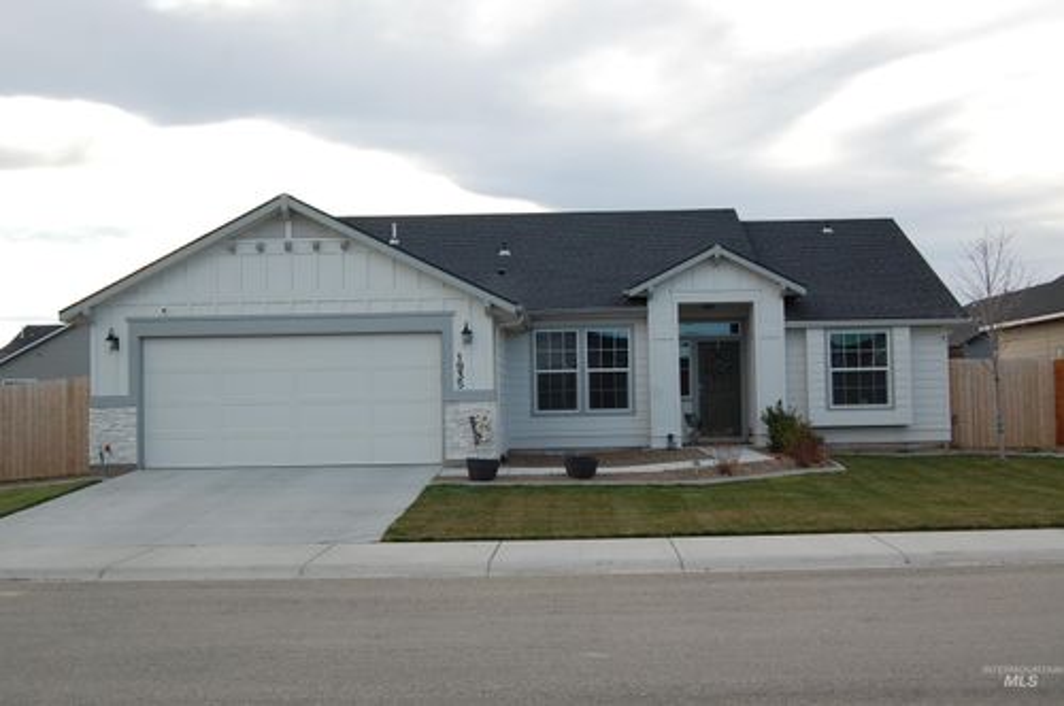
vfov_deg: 31.8
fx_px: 1240
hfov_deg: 46.5
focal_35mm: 42
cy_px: 353
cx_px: 532
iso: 200
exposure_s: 1/200
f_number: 7.1
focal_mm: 28
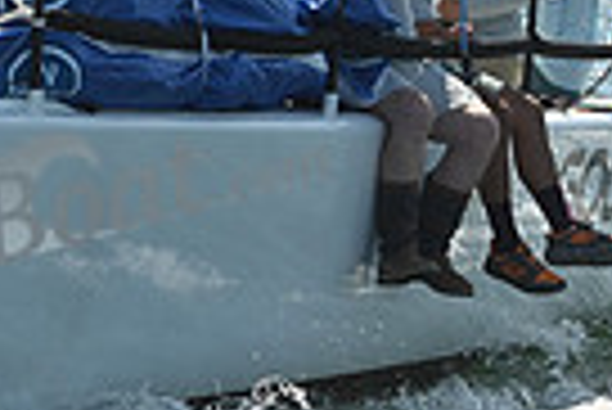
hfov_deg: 5.9
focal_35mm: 341
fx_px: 5803
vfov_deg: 4.0
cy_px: 56
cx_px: -536
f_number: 9
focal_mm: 80
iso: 250
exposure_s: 1/1000
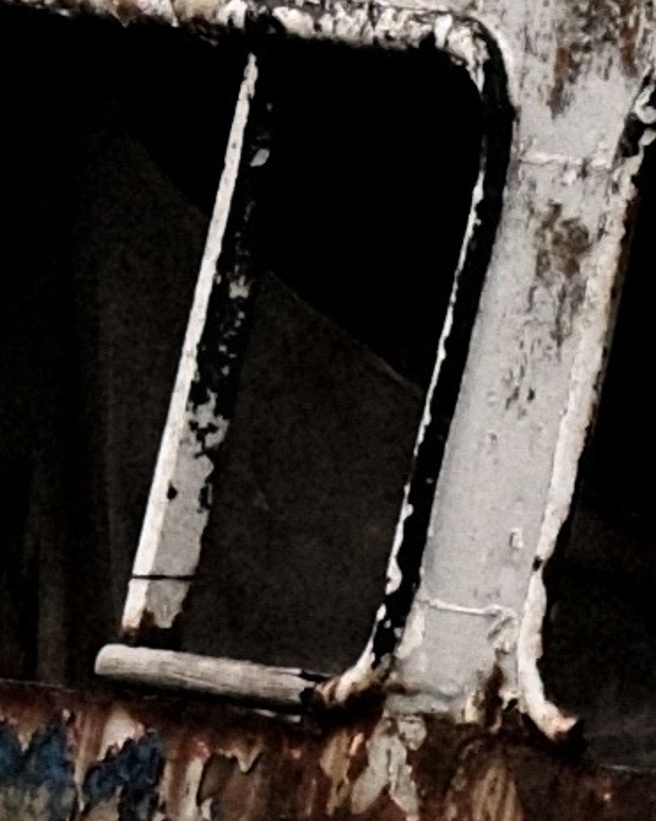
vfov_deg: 1.8
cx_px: 226
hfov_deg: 1.5
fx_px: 25782
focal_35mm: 1062
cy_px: -1952
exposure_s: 1/1500
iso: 500
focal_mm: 90
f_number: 5.6
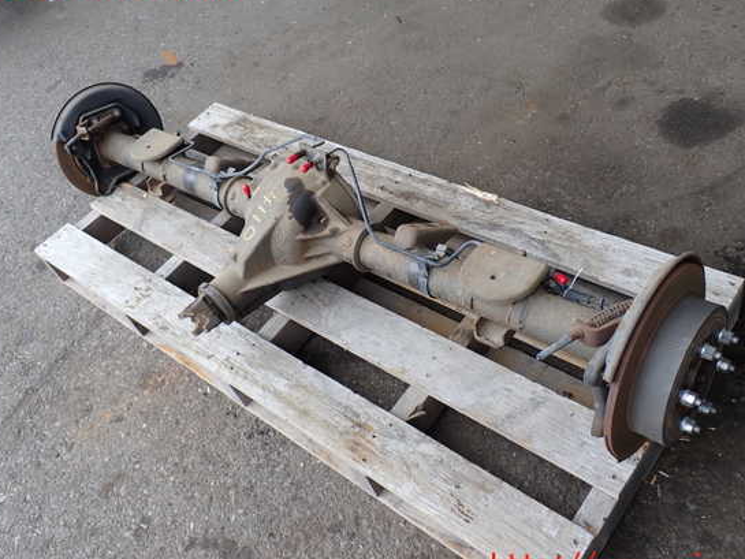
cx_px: 390
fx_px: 710
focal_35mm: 33
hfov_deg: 55.3
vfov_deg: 43.0
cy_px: 276
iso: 100
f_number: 3.2
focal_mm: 5.4
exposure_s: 1/80
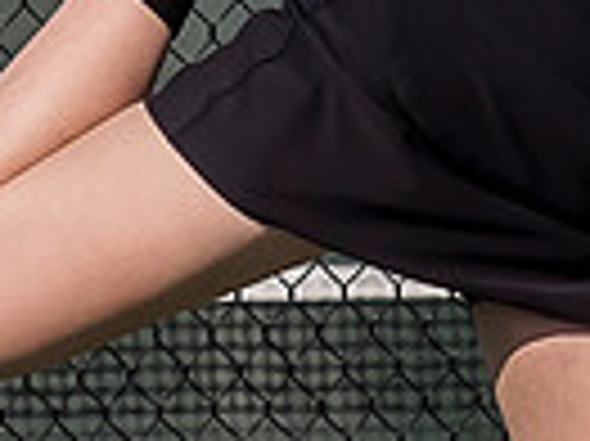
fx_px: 21064
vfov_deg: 1.2
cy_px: -213
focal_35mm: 1237
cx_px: 715
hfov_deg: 1.6
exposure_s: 1/1600
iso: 400
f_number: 5
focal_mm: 67
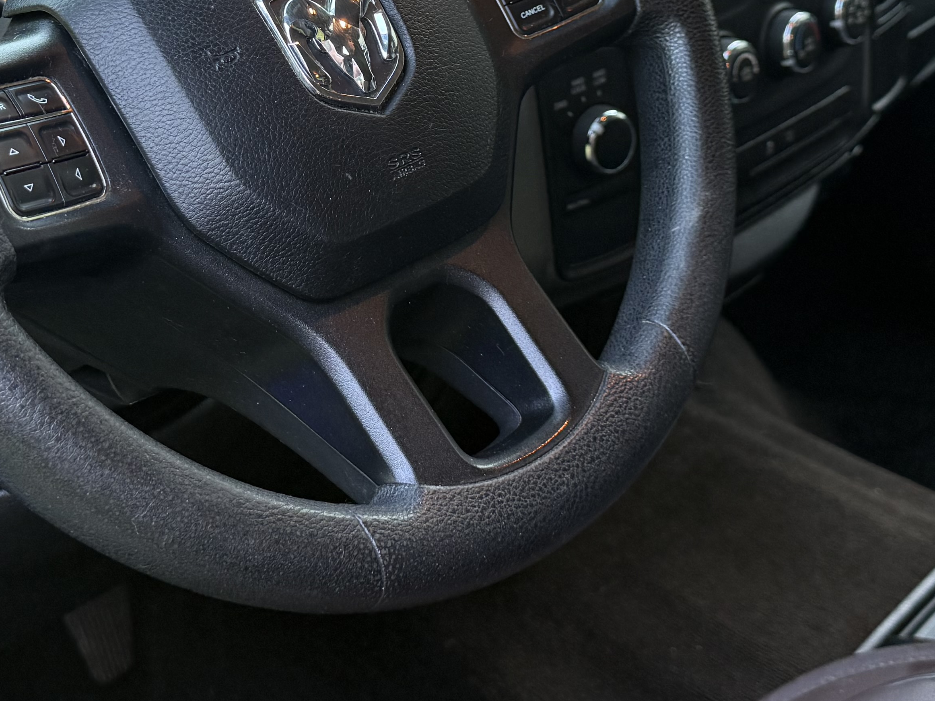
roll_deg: +0.5
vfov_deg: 24.0
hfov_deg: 32.5
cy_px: 49
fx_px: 1594
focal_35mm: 59
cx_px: 336
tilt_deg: -18.4
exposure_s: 1/121
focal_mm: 6.76
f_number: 1.78
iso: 160
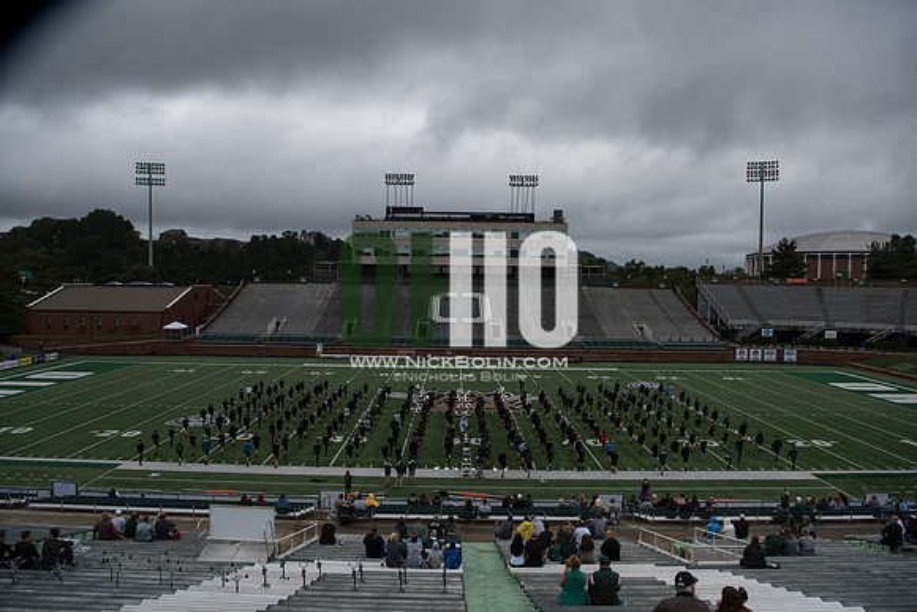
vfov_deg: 53.2
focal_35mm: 24
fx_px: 611
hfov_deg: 73.7
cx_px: 458
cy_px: 306
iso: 640
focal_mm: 24
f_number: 5.6
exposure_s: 1/3200
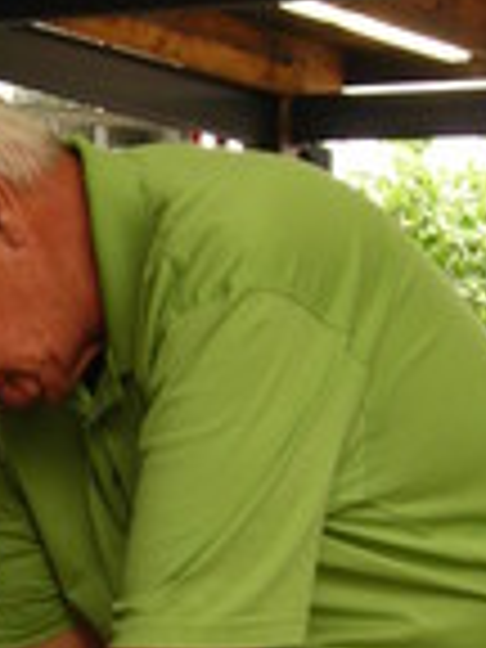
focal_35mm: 152
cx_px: 76
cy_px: 551
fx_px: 2845
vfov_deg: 12.9
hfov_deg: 9.7
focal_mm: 6.8
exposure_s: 1/31
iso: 50
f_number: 3.3
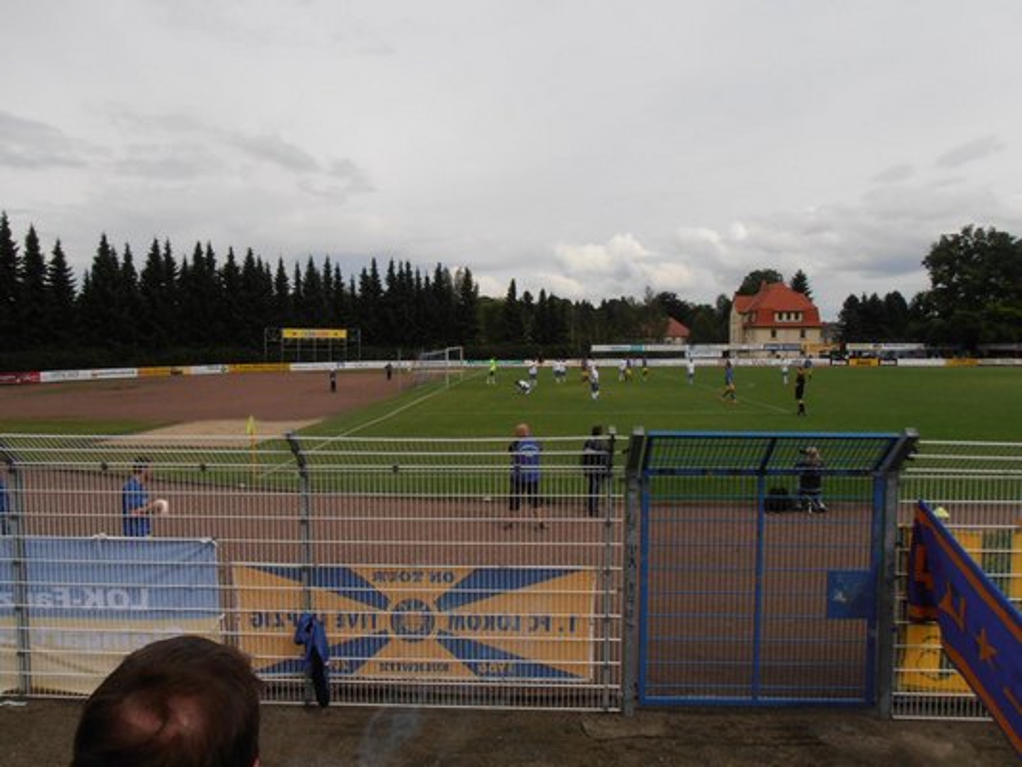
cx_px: 511
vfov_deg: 56.8
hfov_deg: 71.6
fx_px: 709
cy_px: 384
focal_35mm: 24
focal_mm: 4.2
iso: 80
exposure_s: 1/1600
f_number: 3
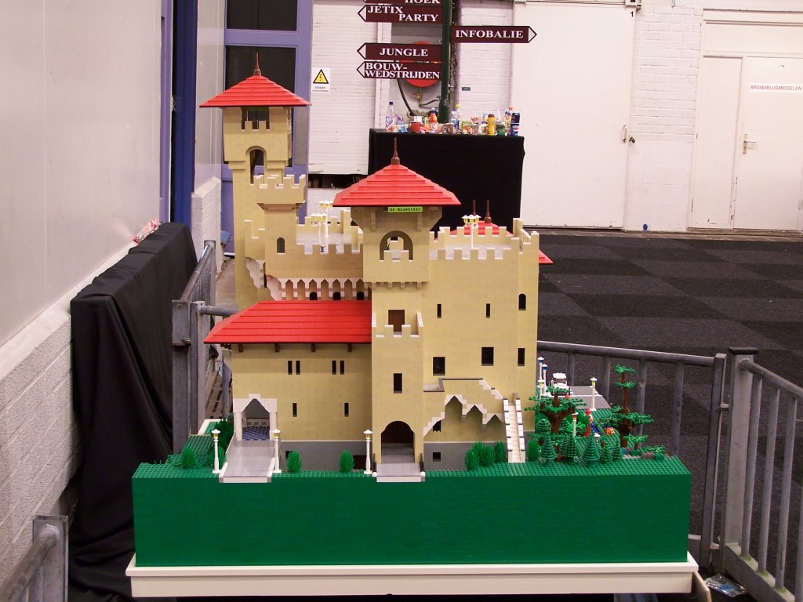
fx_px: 1299
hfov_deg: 34.3
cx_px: 402
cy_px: 301
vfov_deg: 26.1
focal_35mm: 56
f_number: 3.1
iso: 80
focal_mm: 9.3
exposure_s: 1/2
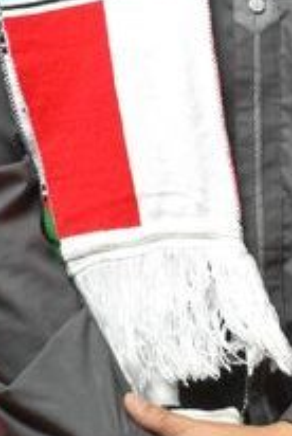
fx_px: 1904
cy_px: 178
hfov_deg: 8.7
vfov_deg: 13.1
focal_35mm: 157
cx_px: 339
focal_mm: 24
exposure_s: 1/80
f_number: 4
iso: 3200
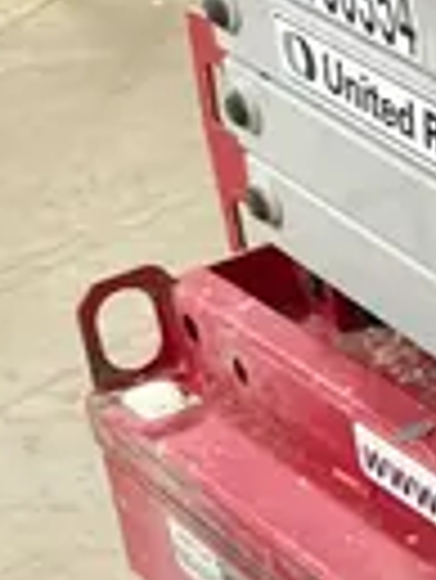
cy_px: 128
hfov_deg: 9.3
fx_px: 2481
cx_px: 935
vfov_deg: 13.3
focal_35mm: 148
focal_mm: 4.2
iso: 125
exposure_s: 1/60
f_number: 1.6
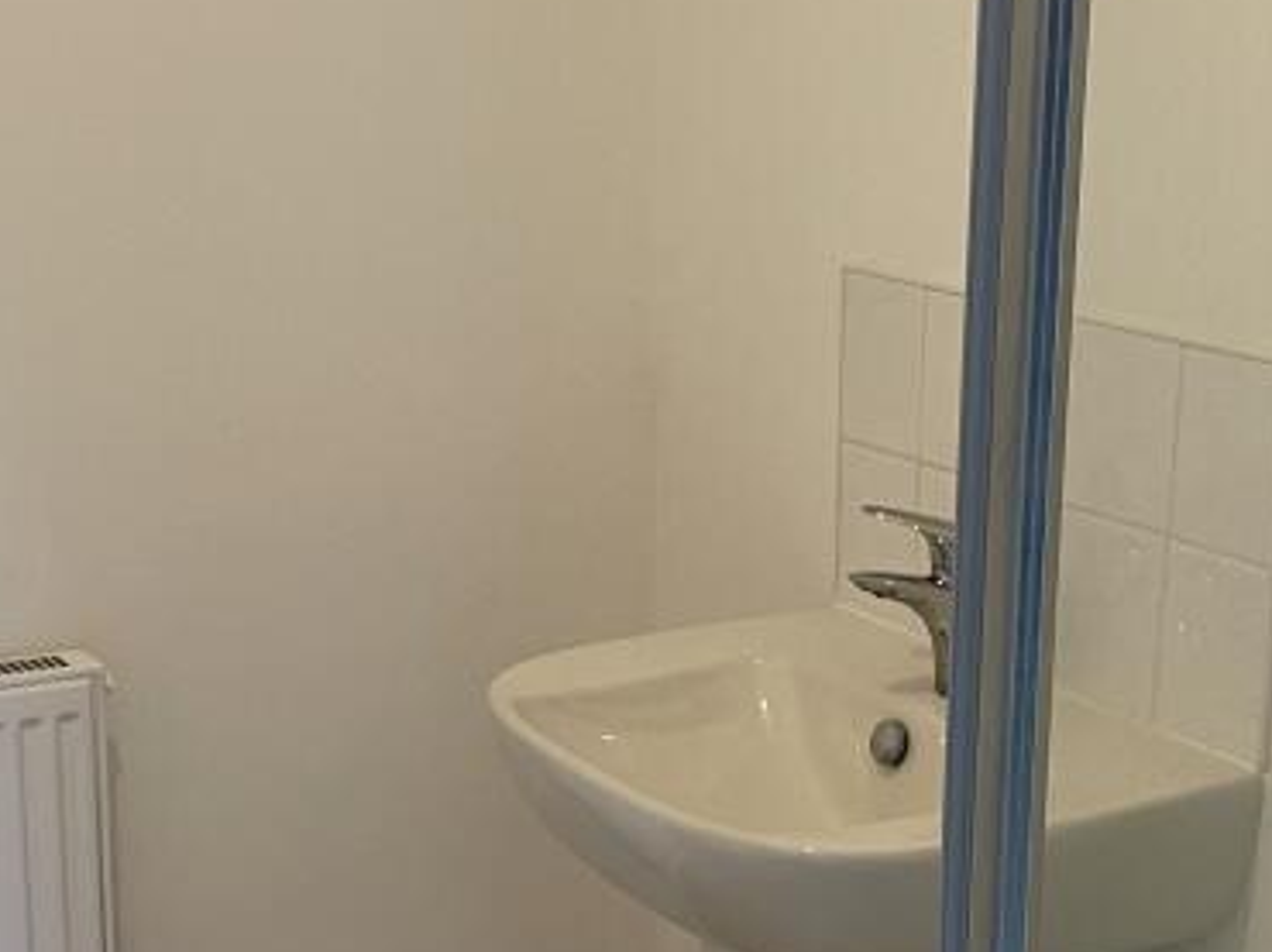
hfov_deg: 27.1
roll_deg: +0.0
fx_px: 2644
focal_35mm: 72
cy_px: 663
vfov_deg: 20.3
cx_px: 629
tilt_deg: -16.4
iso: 125
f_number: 1.6
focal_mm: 5.1
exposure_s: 1/71
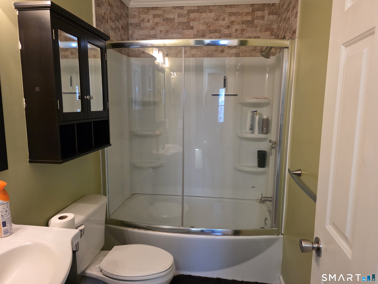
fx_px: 251
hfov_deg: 73.9
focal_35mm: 23
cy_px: 142
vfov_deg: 58.9
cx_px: 189
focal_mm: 6.3
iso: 640
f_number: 1.7
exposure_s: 1/120
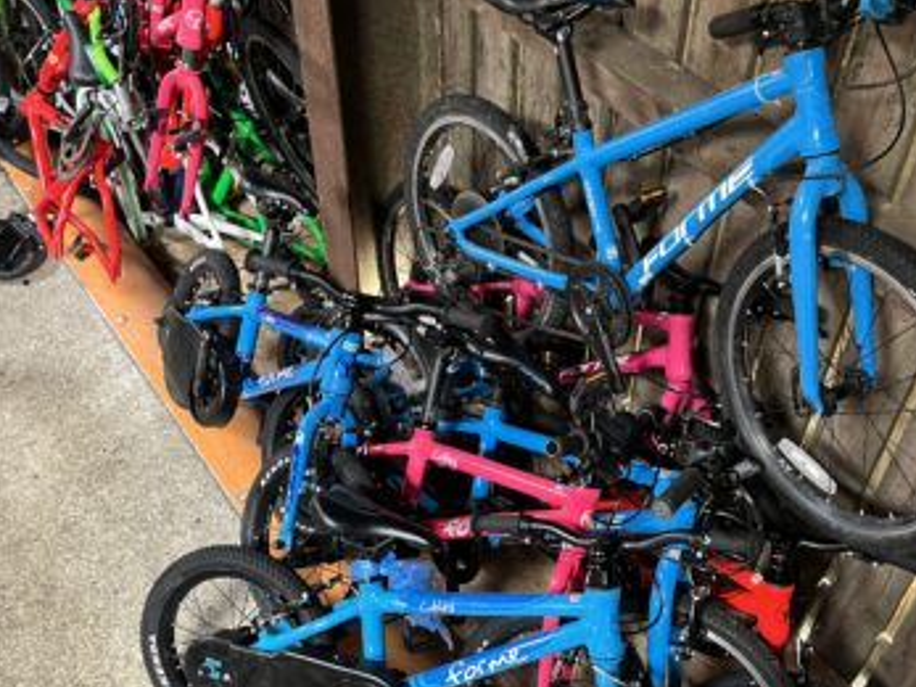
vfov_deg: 39.4
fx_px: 952
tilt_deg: -46.6
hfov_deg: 50.2
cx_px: 628
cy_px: 425
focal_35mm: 36
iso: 640
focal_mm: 5.1
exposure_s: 1/38
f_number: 1.6
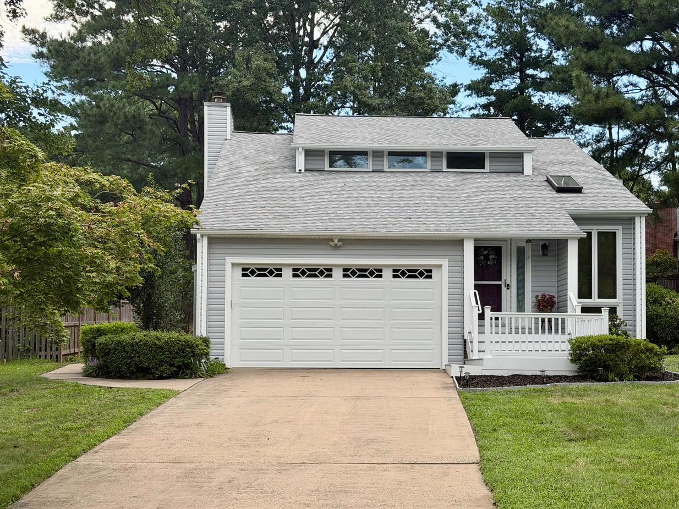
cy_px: 288
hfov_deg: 34.3
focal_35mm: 56
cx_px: 379
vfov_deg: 26.1
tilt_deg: +3.5
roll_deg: +0.1
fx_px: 1099
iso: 64
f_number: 1.78
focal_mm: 6.76
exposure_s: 1/400
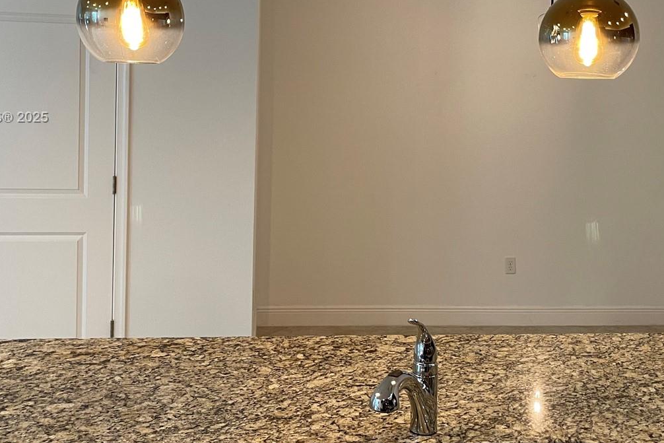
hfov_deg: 45.4
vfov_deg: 30.7
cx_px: 365
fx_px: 793
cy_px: 118
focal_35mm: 43
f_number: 1.6
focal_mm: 5.1
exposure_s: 1/60
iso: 100
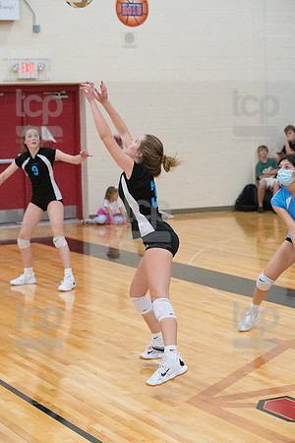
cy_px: 222
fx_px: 1106
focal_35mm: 90
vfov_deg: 22.6
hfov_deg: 15.2
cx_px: 148
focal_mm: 90
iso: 6400
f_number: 4.5
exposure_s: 1/1000
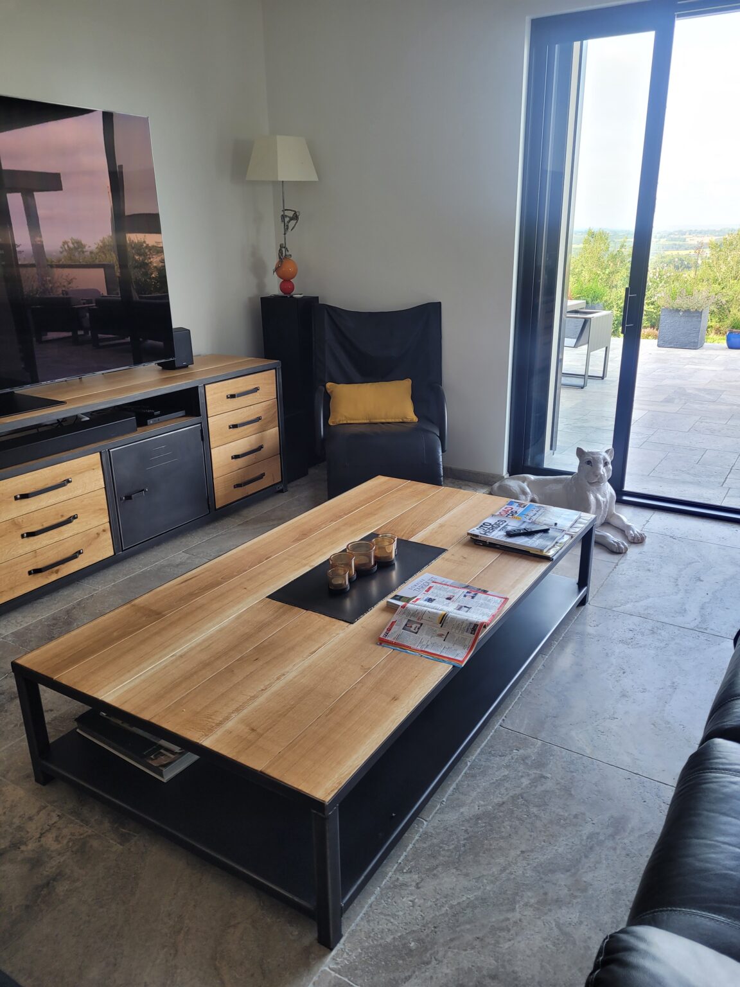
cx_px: 370
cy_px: 494
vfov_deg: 67.3
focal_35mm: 26
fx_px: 741
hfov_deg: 53.1
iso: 64
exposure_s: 1/100
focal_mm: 5.4
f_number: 1.8
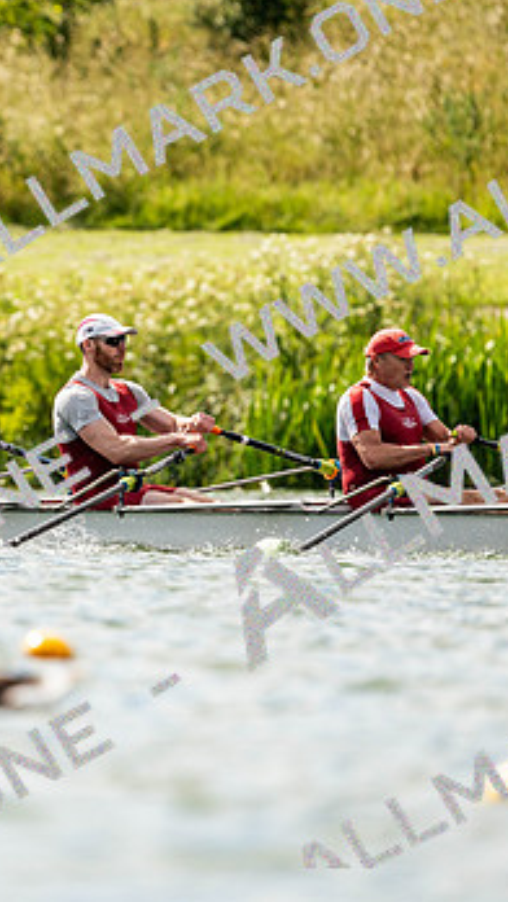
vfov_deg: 2.5
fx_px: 20909
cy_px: 424
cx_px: 13
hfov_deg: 1.4
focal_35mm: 874
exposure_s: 1/2000
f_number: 6.3
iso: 320
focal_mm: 500
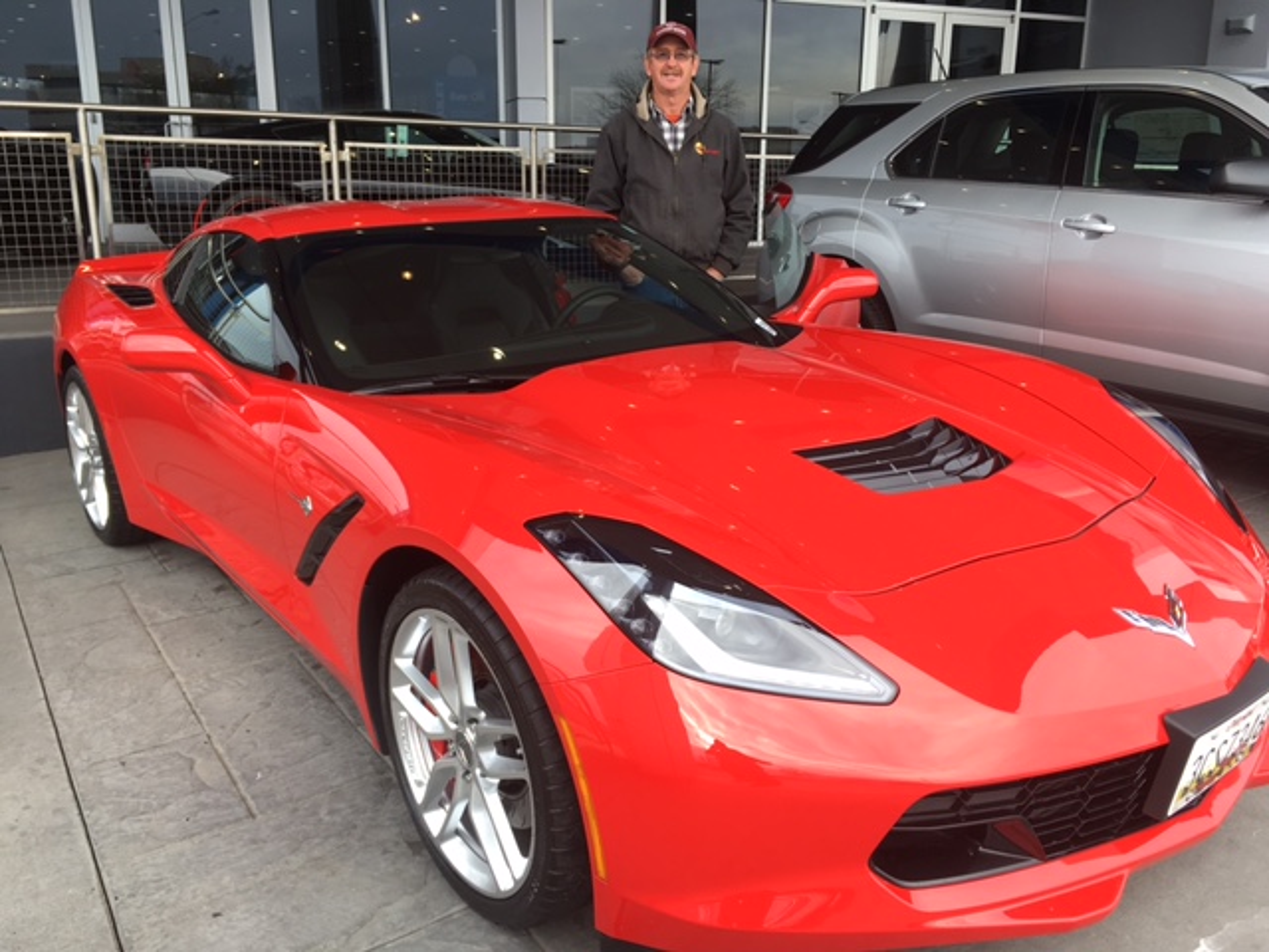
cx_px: 634
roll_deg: -0.9
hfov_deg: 61.7
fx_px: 1063
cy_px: 476
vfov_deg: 48.2
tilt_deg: -14.5
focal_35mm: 29
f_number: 2.2
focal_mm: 4.15
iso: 25
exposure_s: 1/163
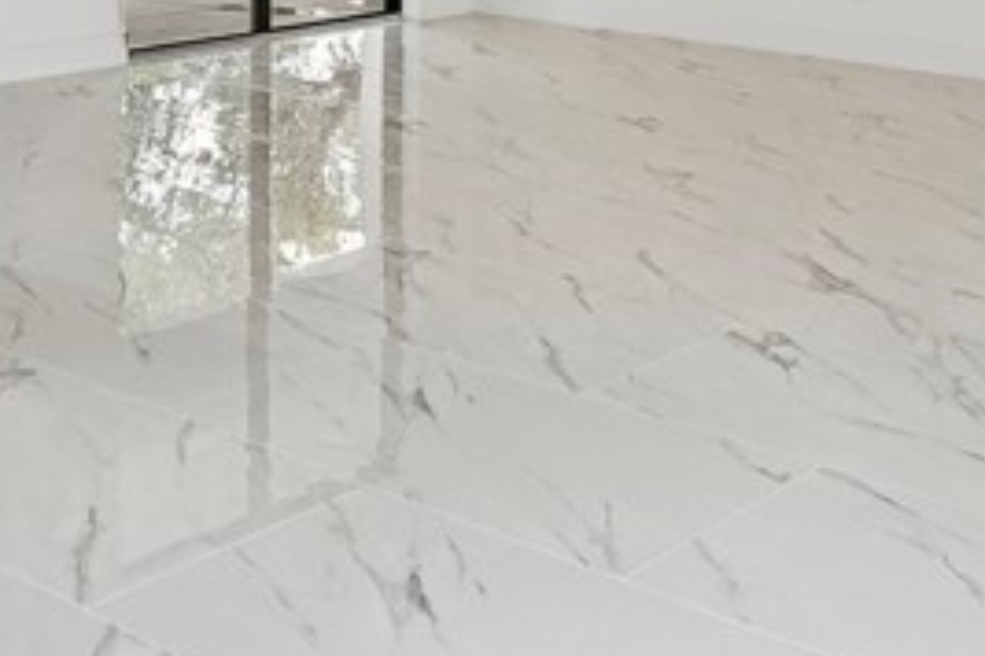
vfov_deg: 18.9
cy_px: -267
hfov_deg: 30.7
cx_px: 664
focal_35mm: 65
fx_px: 1778
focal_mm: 16
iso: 400
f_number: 8
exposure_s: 1/60
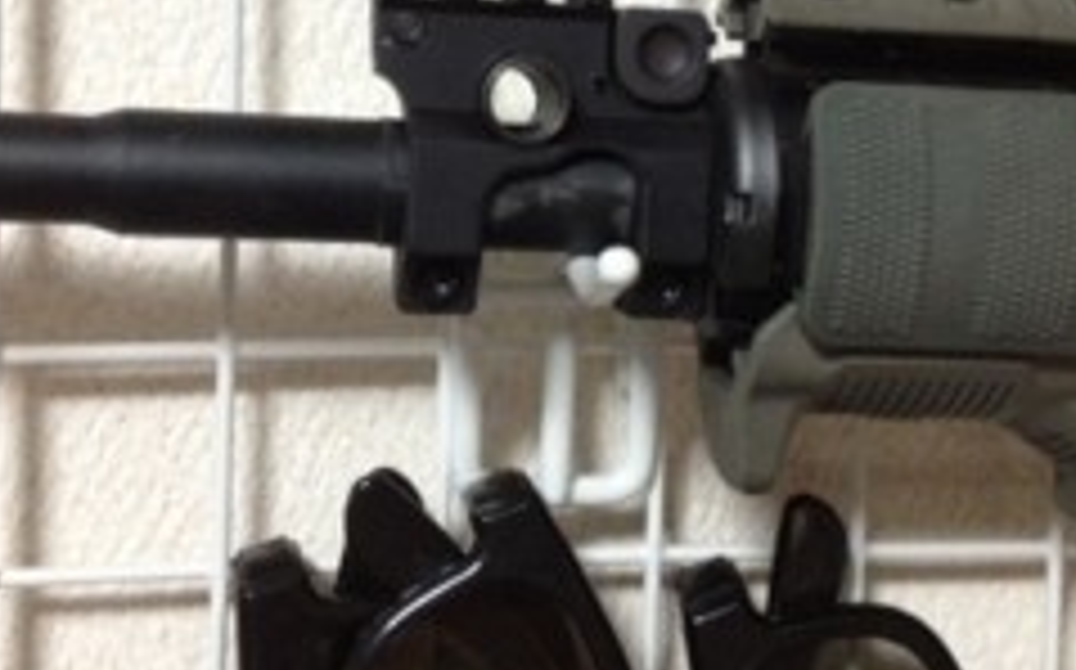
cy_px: 103
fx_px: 2051
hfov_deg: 29.3
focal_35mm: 70
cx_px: 630
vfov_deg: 18.3
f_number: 2.4
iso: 250
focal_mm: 4.28
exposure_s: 1/20
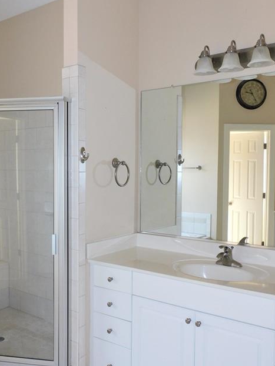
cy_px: 183
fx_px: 392
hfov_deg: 38.6
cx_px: 120
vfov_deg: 50.1
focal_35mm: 37
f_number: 3.5
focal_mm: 5.4
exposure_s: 1/30
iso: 200
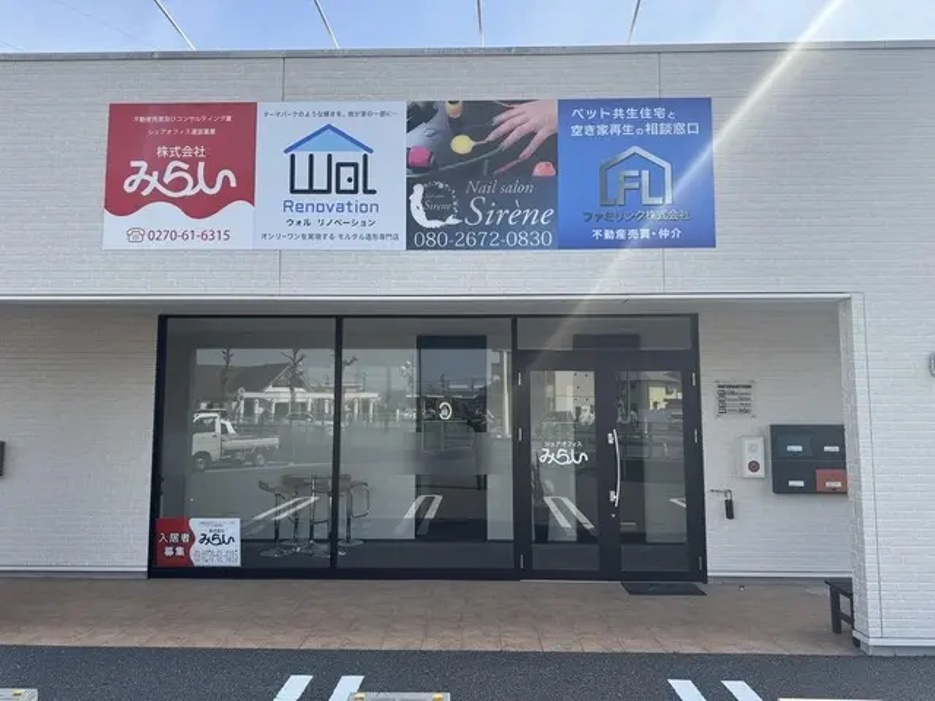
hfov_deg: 71.6
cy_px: 350
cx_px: 468
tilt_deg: +5.2
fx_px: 648
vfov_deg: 56.8
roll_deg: -0.5
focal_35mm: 24
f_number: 1.78
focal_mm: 6.76
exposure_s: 1/2506
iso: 80
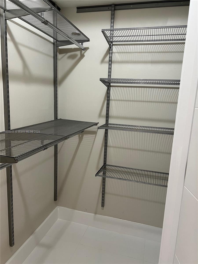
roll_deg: -1.6
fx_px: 198
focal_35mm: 26
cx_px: 99
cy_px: 132
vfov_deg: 67.3
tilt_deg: -9.0
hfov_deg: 53.1
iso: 80
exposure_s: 1/60
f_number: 1.5
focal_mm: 5.7
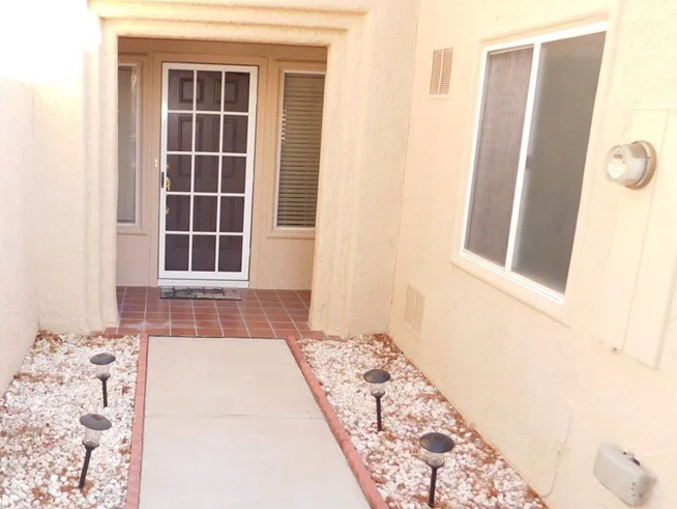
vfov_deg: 39.6
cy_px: 287
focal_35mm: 36
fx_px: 704
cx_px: 211
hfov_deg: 50.2
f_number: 3
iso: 125
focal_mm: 4
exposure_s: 1/160
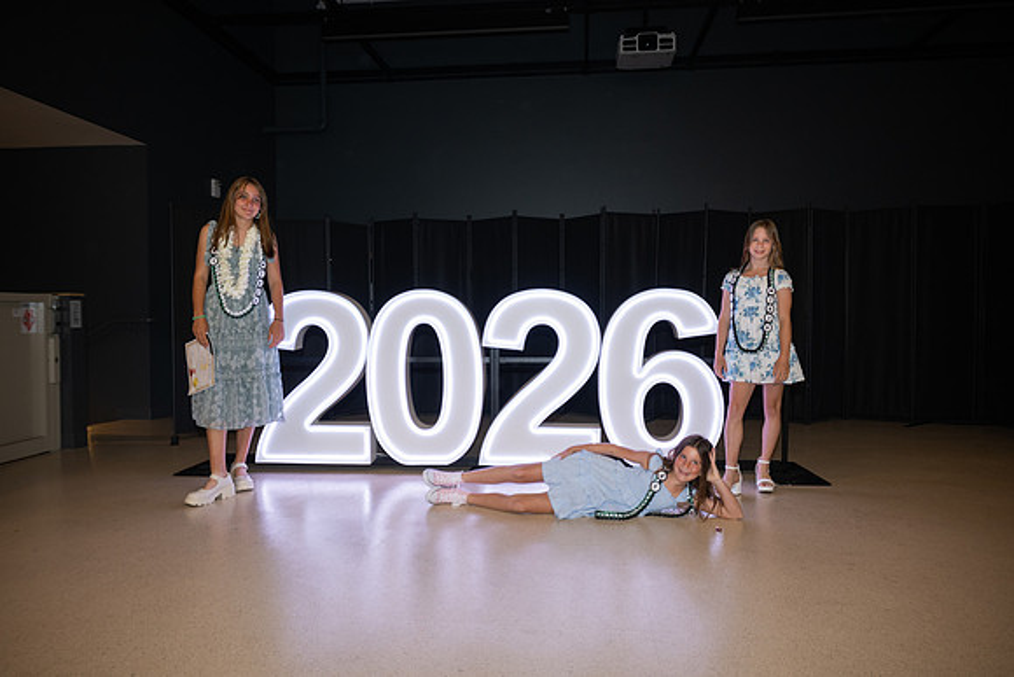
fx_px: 724
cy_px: 338
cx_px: 507
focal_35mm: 26
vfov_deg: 50.1
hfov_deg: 70.0
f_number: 5
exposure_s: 1/125
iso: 800
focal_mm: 25.5
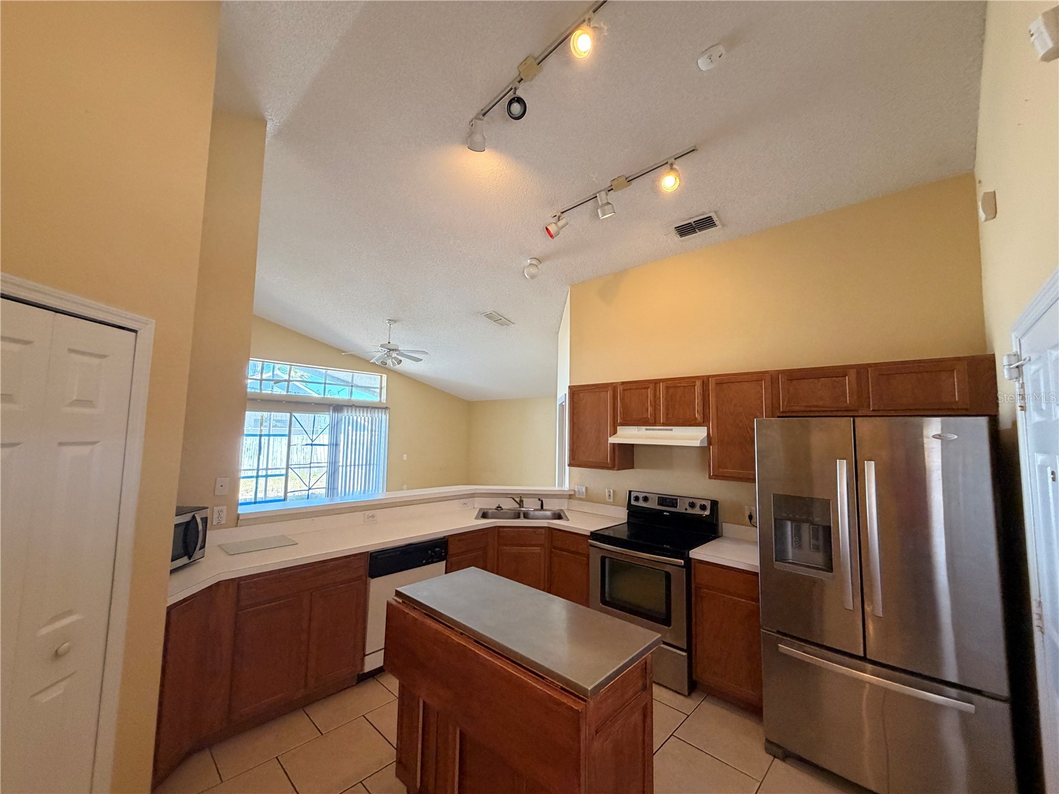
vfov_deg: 85.7
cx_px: 530
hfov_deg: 102.1
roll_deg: -0.8
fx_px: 428
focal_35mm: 14
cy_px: 397
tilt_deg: +4.9
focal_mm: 2.22
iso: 320
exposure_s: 1/56
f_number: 2.2
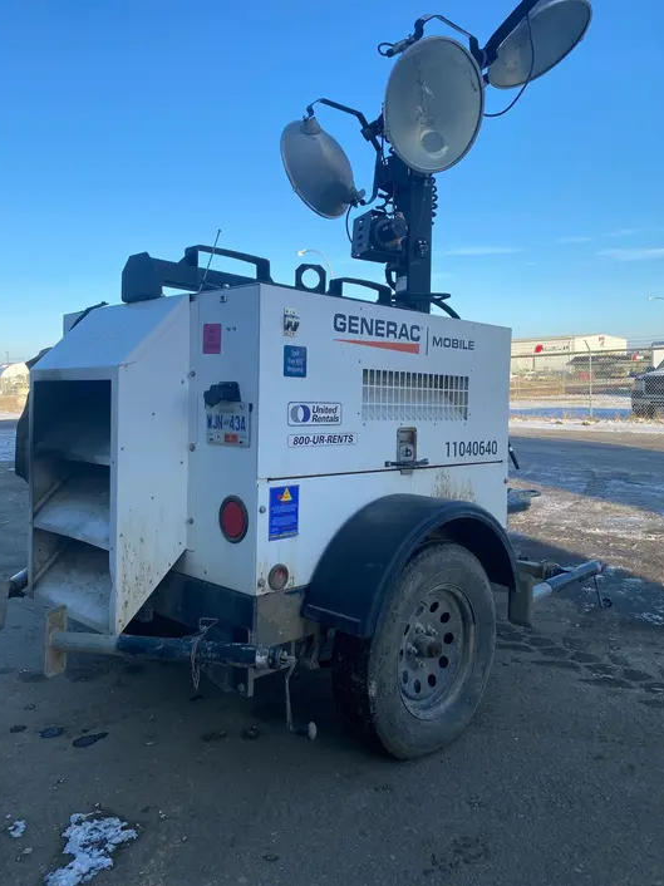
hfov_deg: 51.3
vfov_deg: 65.3
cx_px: 334
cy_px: 430
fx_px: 691
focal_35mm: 27
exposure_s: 1/1362
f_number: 1.8
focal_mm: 4.25
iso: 32
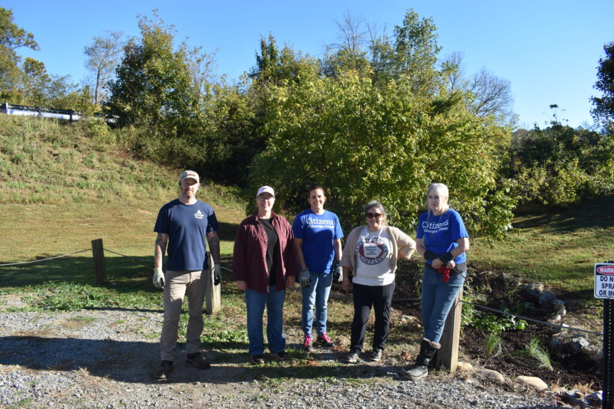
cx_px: 307
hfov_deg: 67.4
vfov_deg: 47.9
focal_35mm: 27
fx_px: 461
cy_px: 204
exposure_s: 1/200
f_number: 7.1
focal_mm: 18
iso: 100
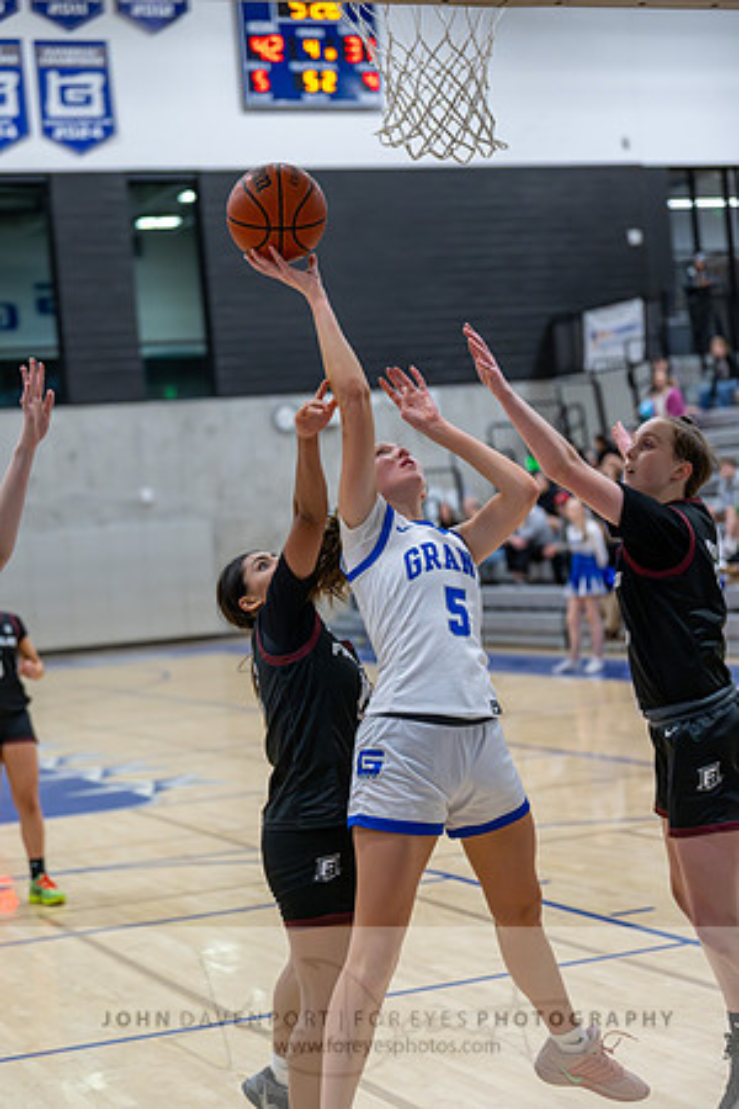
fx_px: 2155
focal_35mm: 70
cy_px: 554
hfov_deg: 19.5
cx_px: 370
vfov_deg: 28.8
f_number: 2.8
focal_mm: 70
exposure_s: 1/1000
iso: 6400
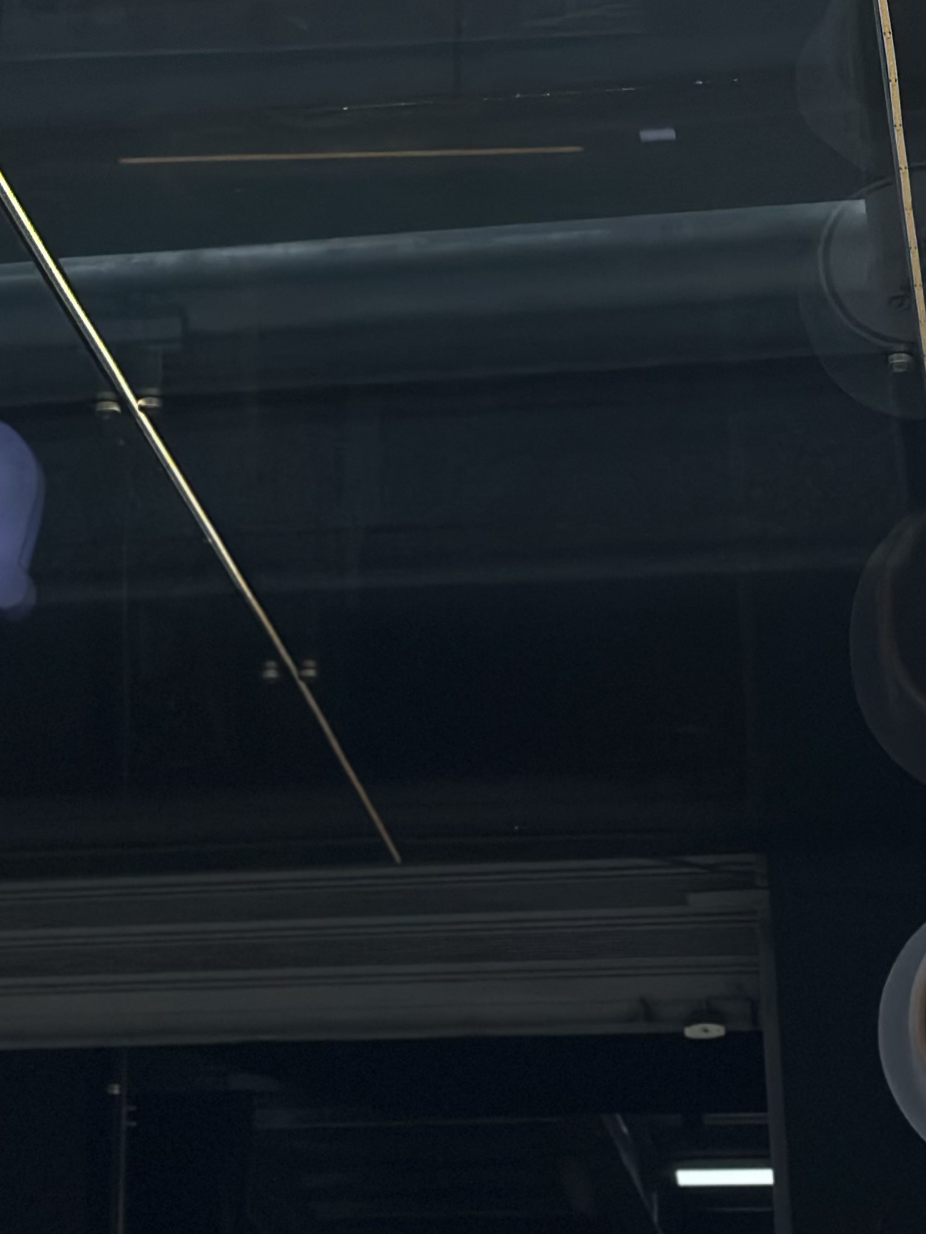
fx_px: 3995
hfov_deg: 13.0
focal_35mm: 112
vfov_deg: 17.3
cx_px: -56
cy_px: 133
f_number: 1.78
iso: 100
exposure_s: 1/9804
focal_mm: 6.86
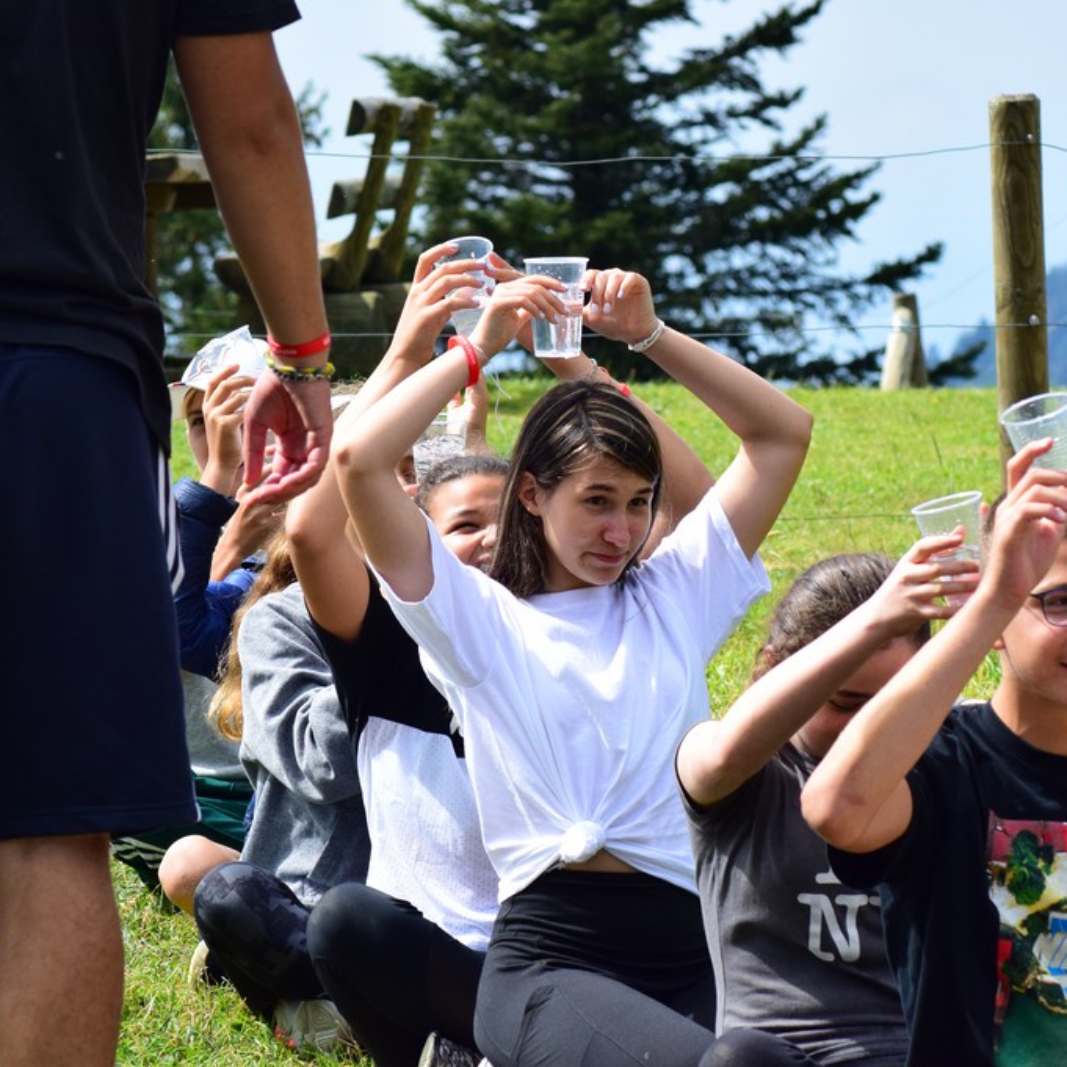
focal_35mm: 240
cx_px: 586
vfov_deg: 7.3
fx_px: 8357
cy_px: 534
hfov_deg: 7.3
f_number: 9
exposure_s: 1/1000
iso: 800
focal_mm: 125
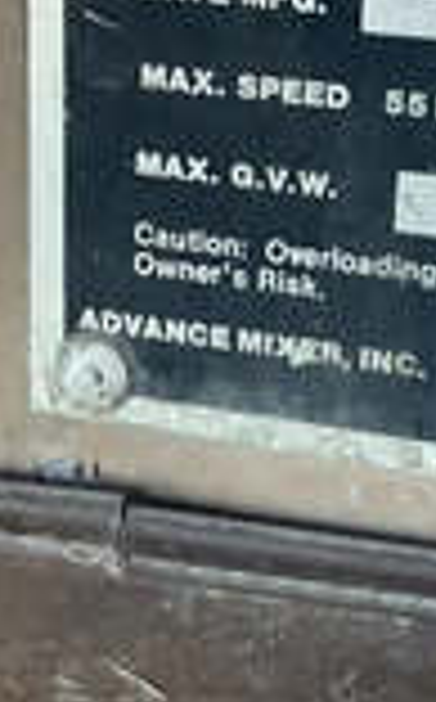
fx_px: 1508
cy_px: 126
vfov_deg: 25.7
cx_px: 243
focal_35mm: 79
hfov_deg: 16.5
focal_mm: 3
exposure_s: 1/117
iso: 64
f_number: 1.8
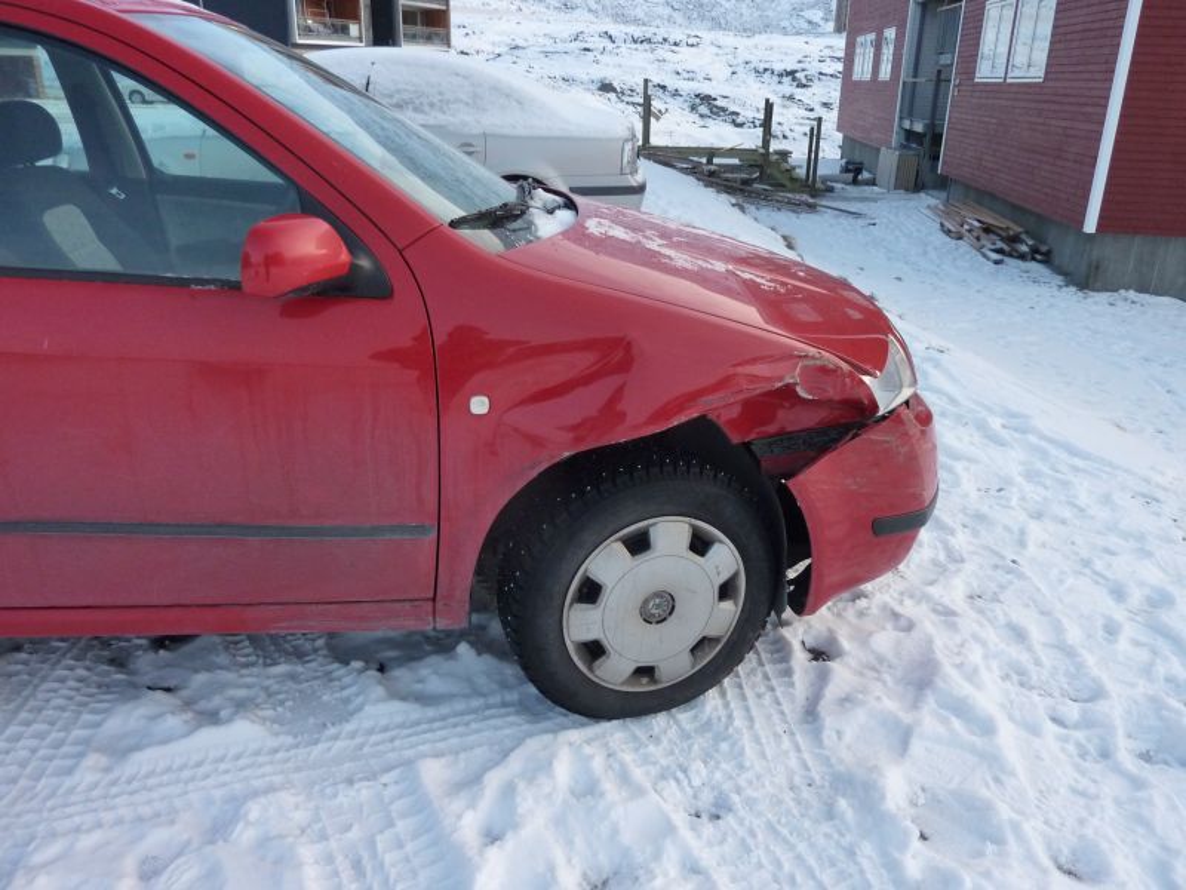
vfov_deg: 54.9
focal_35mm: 25
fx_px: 857
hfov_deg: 69.4
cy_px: 445
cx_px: 593
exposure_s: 1/250
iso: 250
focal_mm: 4.1
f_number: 3.5
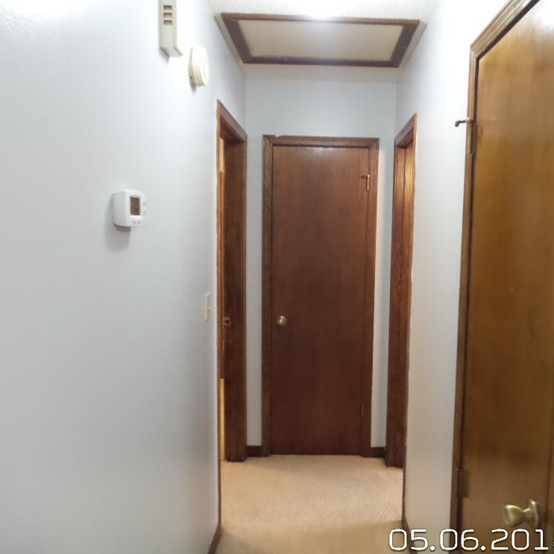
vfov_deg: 57.3
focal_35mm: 28
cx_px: 333
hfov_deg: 56.9
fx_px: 507
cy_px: 283
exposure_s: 1/30
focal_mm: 4.1
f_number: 2.8
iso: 800
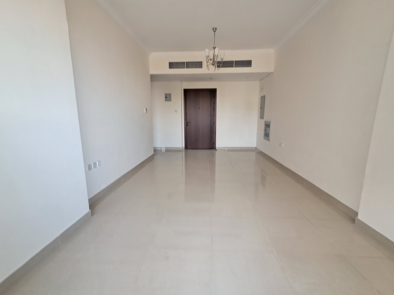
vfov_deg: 78.1
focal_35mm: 16
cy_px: 148
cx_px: 197
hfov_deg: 94.5
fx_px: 182
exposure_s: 1/30
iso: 80
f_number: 2.2
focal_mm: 1.64
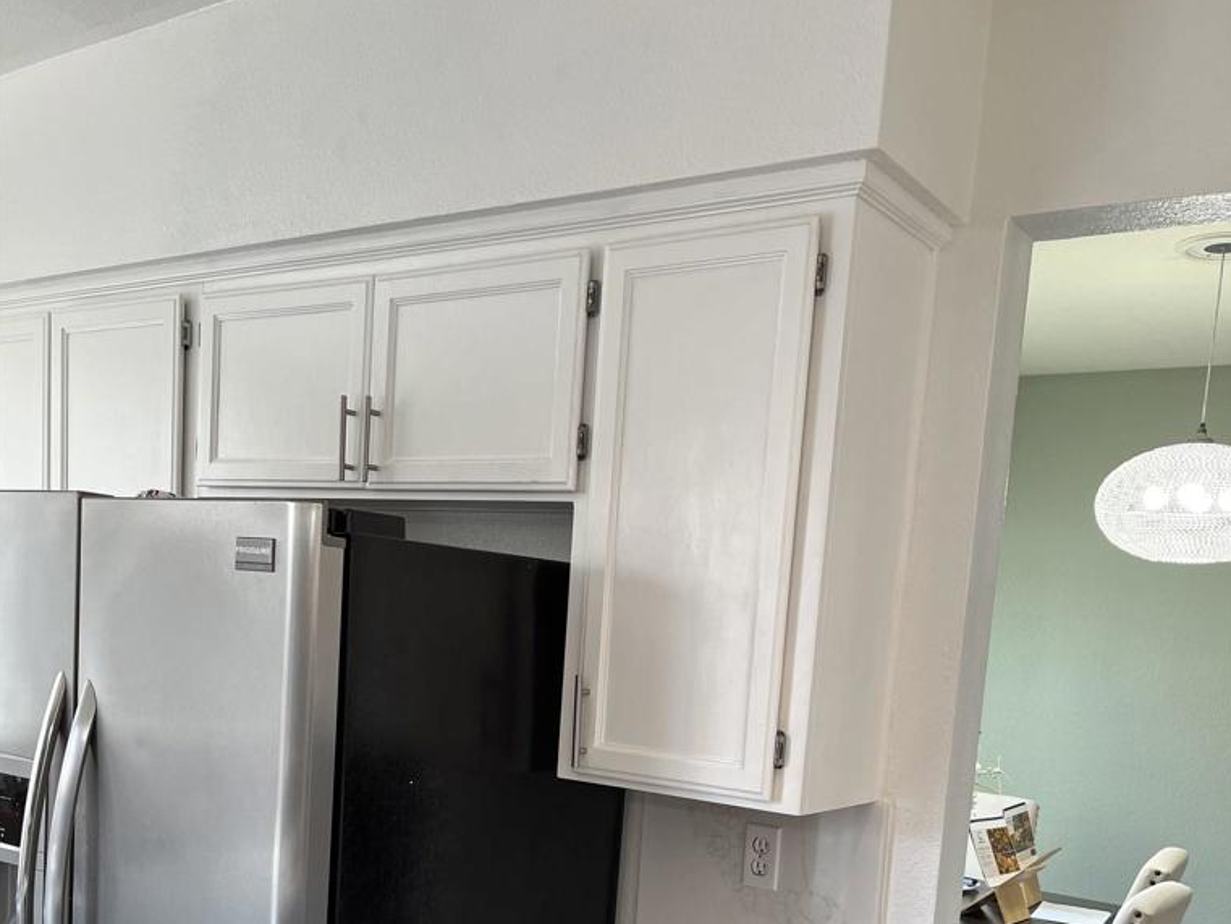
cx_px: 616
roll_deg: -3.4
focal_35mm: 35
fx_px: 1245
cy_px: 757
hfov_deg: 52.6
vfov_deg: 38.9
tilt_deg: -7.1
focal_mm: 5.1
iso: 100
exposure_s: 1/120
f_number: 1.6
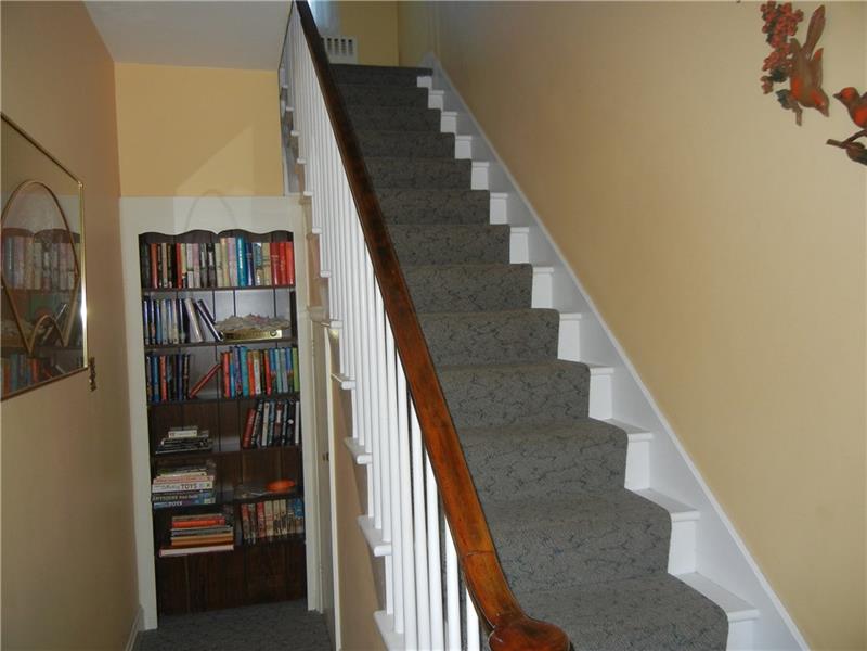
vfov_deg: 46.8
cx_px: 434
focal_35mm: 30
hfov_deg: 60.0
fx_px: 751
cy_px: 326
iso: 200
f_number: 3.5
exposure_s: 1/30
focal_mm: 5.4
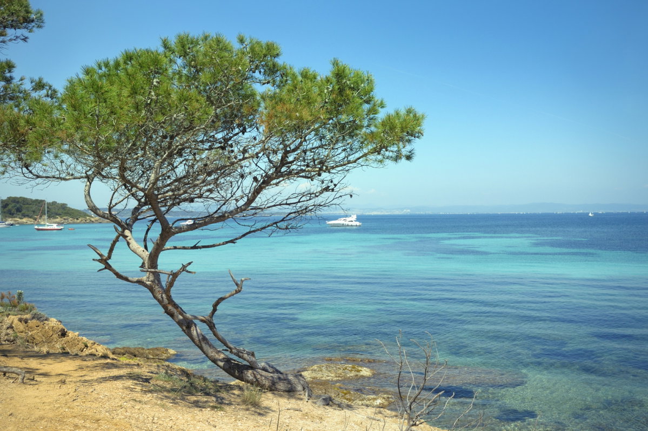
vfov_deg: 43.5
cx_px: 324
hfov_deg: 62.0
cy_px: 216
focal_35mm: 30
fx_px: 539
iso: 200
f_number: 7.1
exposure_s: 1/400
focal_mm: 20
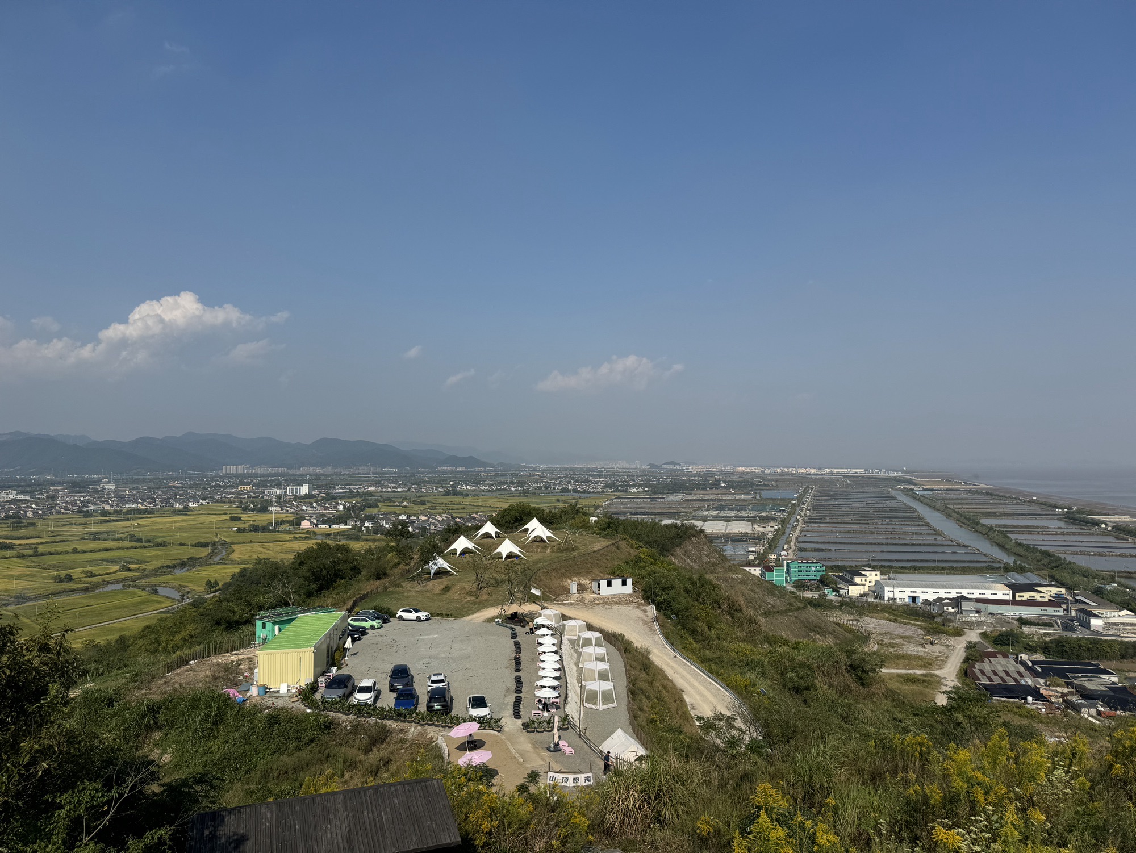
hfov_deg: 71.6
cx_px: 568
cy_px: 426
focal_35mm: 24
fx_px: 788
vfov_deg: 56.9
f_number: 1.78
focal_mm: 6.86
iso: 80
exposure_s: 1/7092
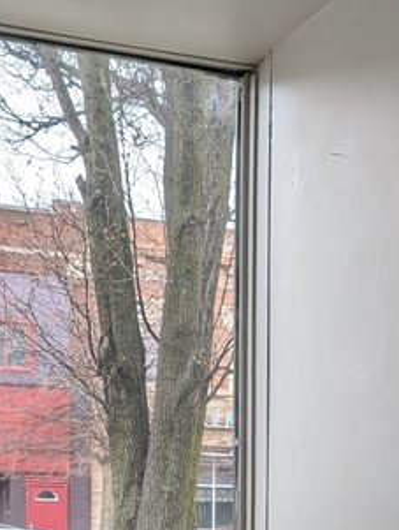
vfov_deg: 21.4
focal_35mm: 86
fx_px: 1317
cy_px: 597
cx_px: 317
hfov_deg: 17.1
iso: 22
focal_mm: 6.9
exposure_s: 1/161
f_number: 1.68
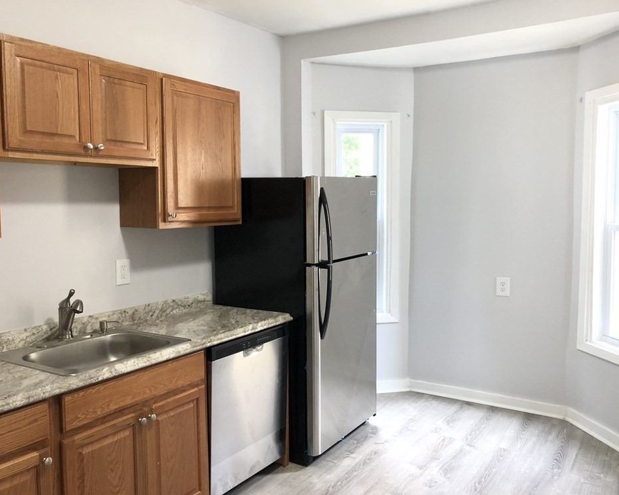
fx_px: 549
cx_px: 330
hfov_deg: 58.7
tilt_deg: -4.0
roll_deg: +0.0
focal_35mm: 30
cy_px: 246
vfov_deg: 48.5
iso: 40
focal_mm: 3.99
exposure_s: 1/24
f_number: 1.8
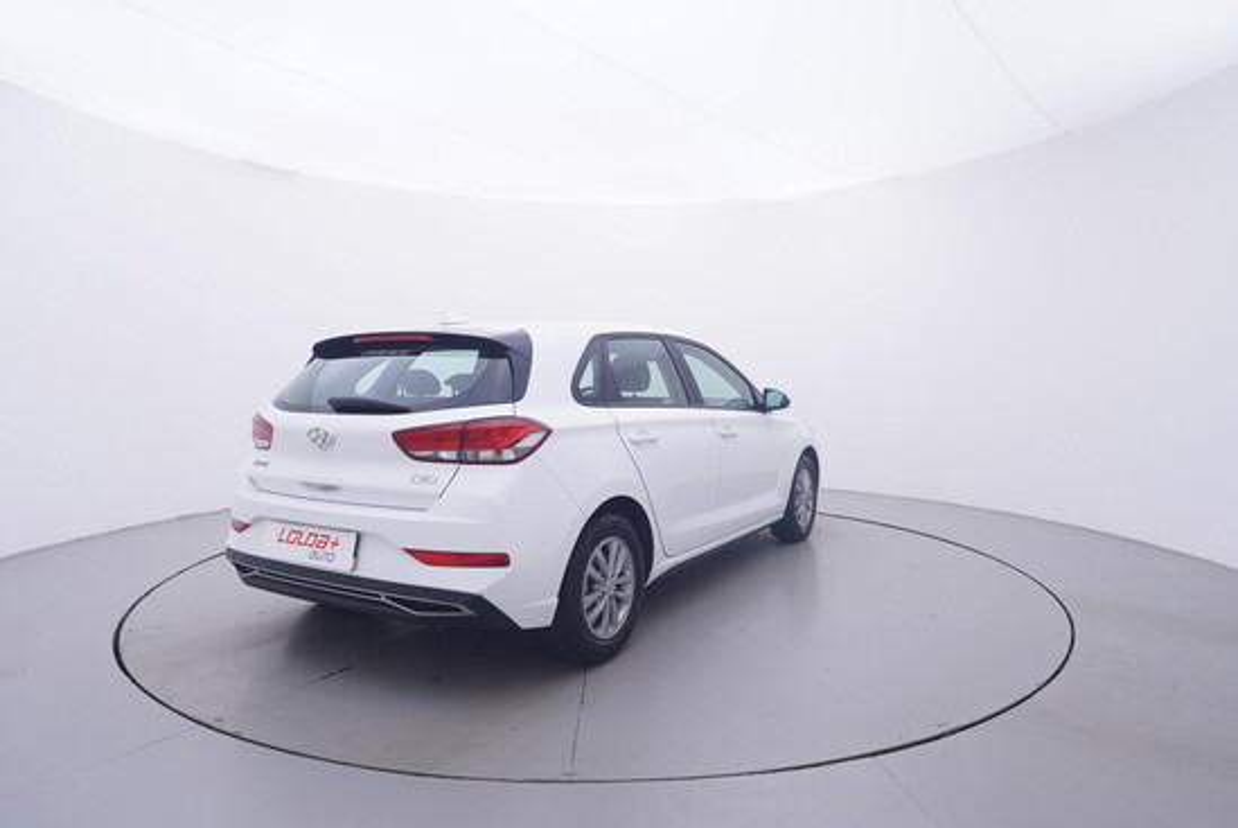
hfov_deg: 77.3
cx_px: 619
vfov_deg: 56.2
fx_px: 774
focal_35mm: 22
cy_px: 414
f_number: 5
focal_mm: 15
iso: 200
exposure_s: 1/80
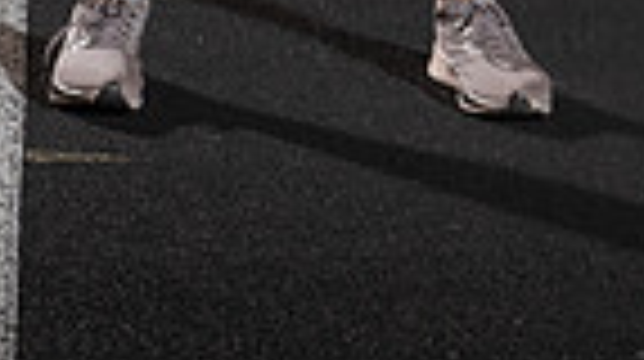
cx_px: 302
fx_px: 2933
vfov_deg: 6.5
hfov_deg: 12.5
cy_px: -626
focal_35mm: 172
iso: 250
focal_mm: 52
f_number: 4
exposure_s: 1/250
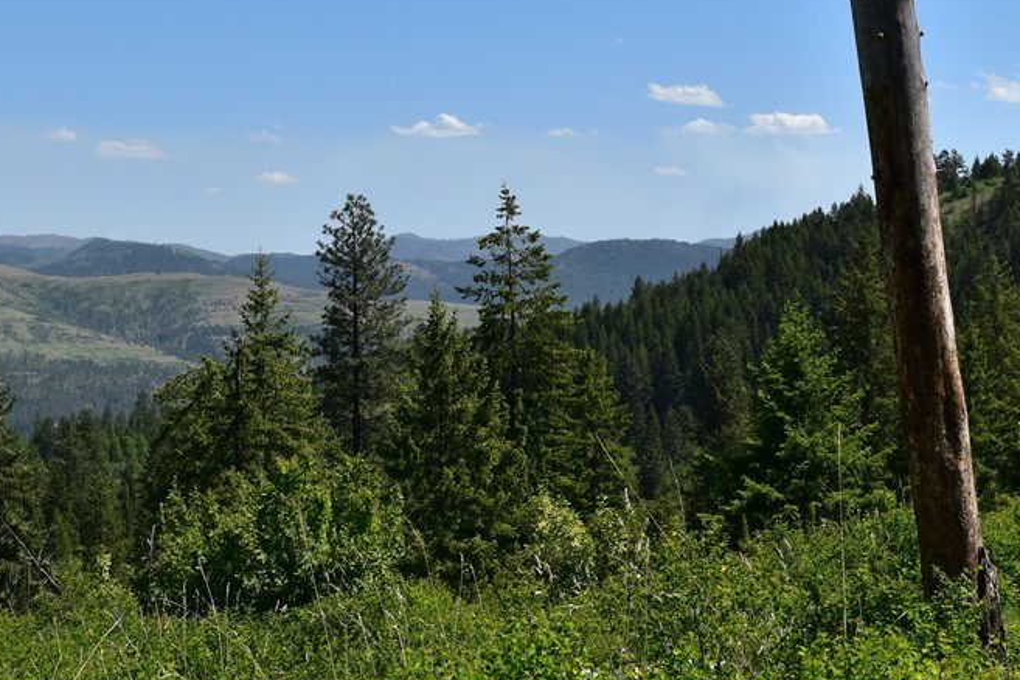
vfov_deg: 17.8
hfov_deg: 26.2
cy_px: 315
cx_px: 323
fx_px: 2177
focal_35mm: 77
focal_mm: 31
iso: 250
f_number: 11
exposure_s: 1/500
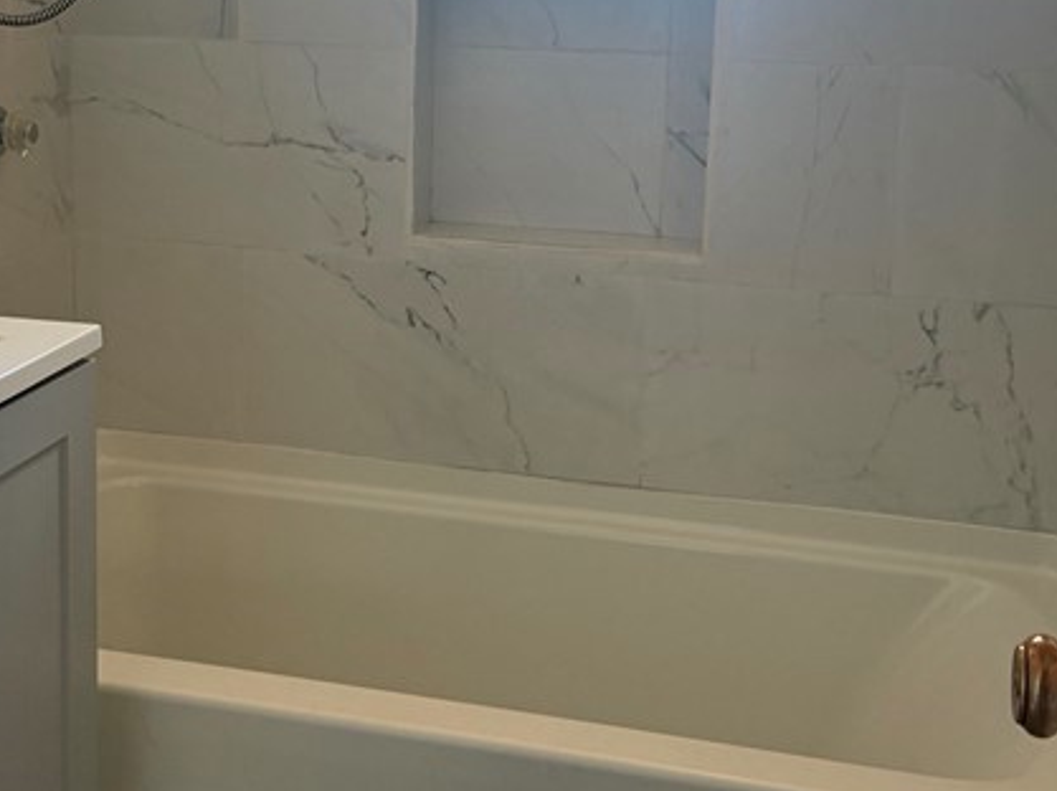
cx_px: 385
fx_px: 1800
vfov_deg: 24.6
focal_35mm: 59
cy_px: 248
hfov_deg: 32.5
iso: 320
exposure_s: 1/60
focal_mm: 6.76
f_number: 1.78
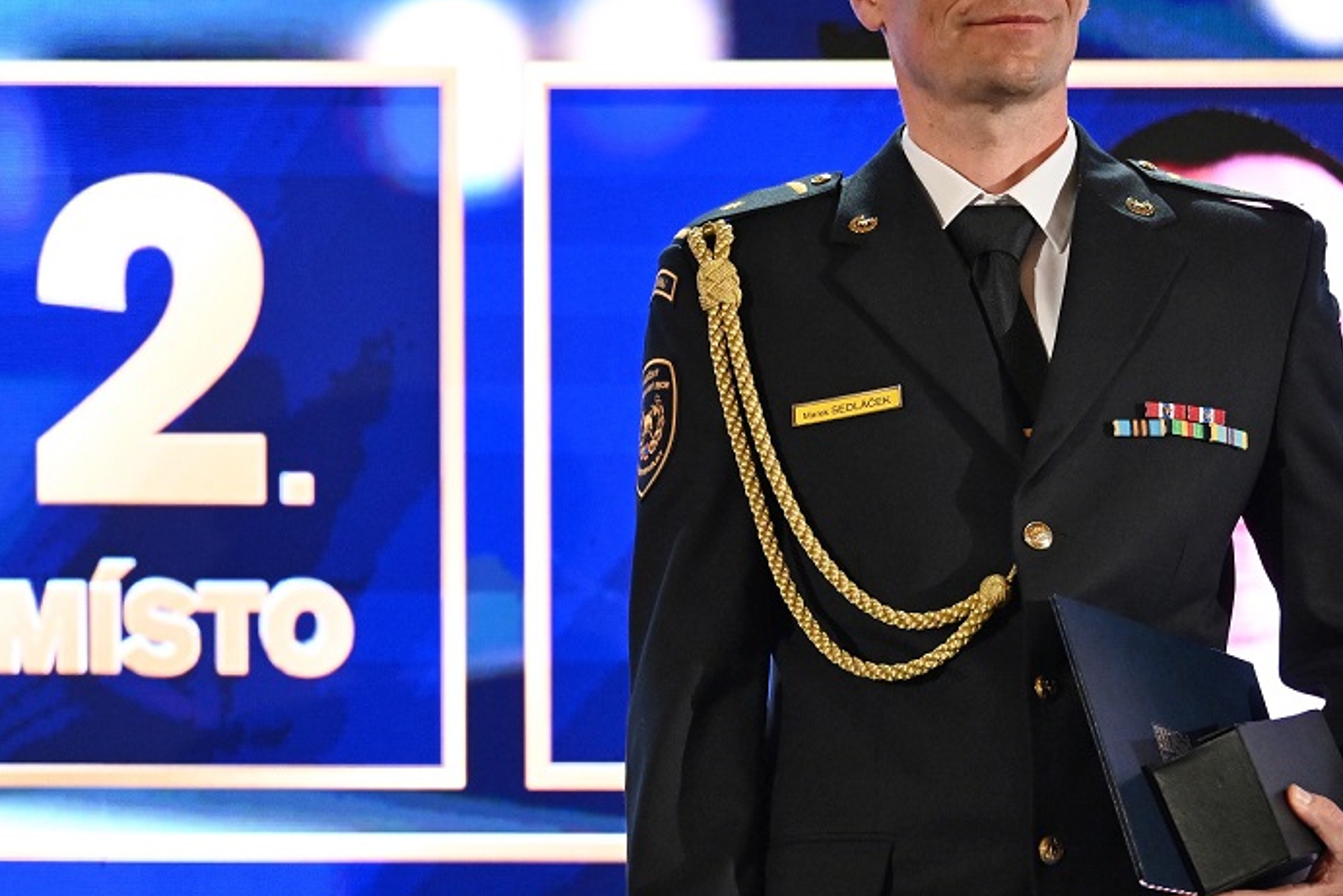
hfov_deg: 19.6
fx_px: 3881
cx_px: 757
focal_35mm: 104
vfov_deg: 13.2
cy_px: 512
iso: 4000
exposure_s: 1/400
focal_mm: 60
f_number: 3.2
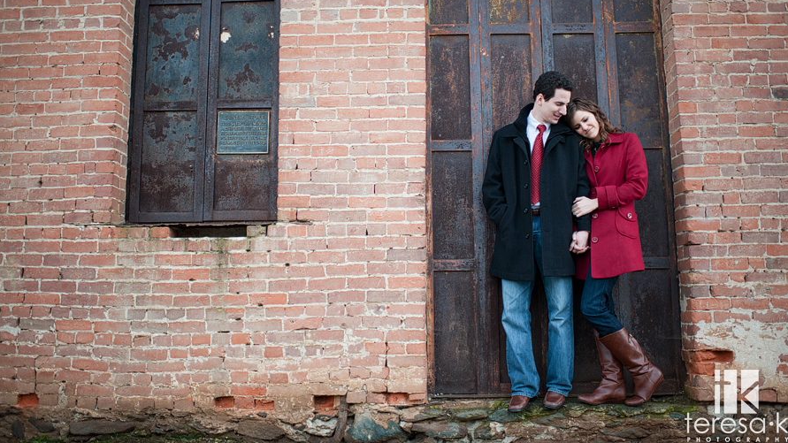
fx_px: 773
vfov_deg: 31.9
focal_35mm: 37
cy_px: 184
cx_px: 397
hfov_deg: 54.0
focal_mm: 35
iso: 400
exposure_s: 1/125
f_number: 1.4
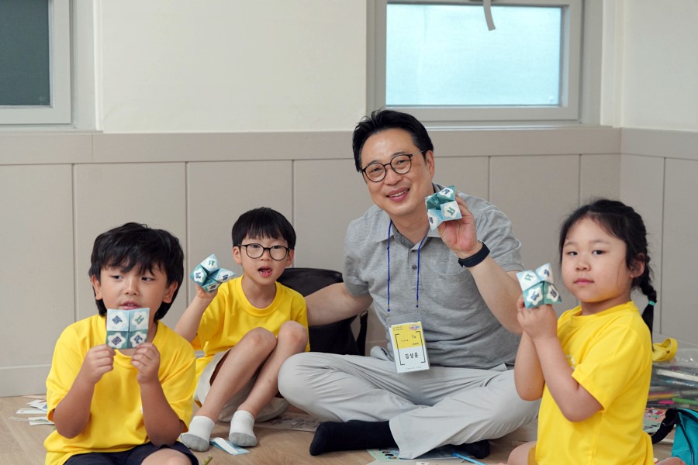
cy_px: 232
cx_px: 349
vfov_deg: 19.5
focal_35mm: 70
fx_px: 1357
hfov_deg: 28.8
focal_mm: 70
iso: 2500
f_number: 4
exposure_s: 1/160
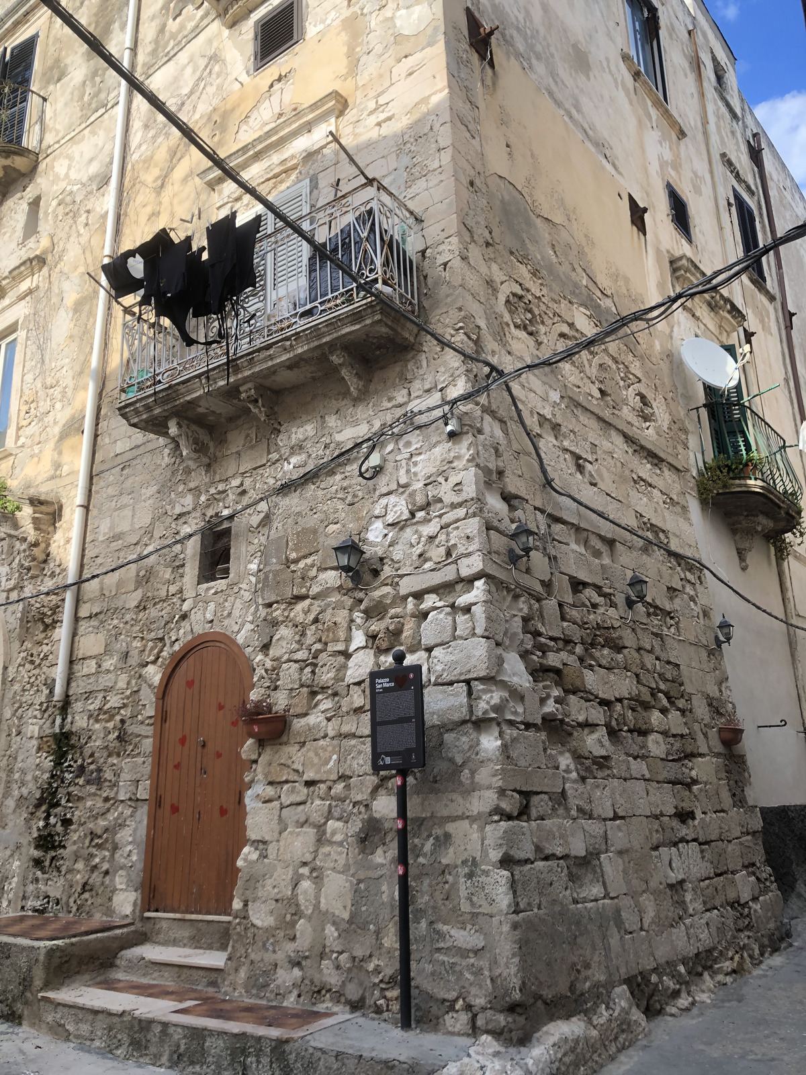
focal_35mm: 28
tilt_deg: +16.8
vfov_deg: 63.4
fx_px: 869
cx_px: 403
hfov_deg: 49.7
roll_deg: +2.0
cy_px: 538
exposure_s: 1/417
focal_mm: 4
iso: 20
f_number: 1.8
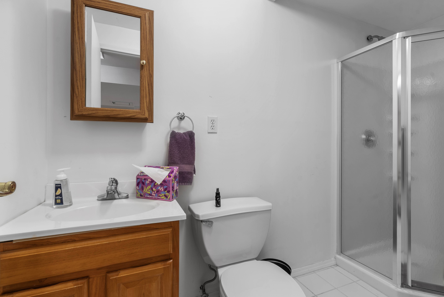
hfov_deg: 96.7
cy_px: 148
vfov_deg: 73.8
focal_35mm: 16
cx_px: 222
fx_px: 197
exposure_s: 1
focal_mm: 16
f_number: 8
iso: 100
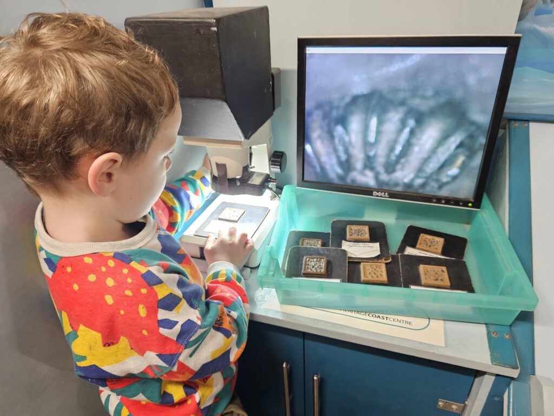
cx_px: 277
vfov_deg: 58.9
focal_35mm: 23
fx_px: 368
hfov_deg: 73.9
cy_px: 208
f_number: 1.8
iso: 800
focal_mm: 5.4
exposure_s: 1/100
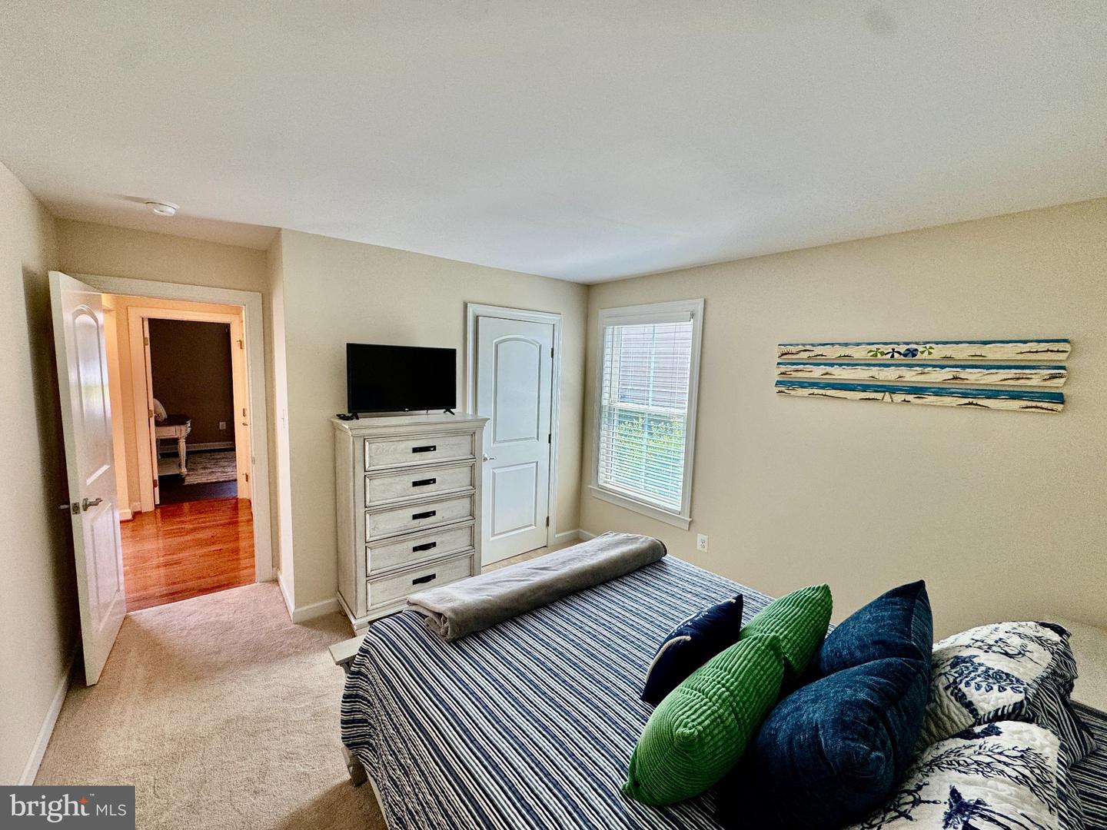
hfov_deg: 102.1
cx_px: 554
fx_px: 448
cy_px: 415
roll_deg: -2.2
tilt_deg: -7.0
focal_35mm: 14
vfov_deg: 85.7
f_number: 2.2
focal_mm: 2.22
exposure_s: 1/120
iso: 100
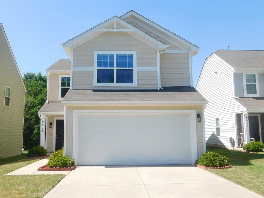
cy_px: 100
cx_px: 125
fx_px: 244
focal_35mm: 32
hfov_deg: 56.8
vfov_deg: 44.2
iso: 125
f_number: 3.2
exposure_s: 1/800
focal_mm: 5.3
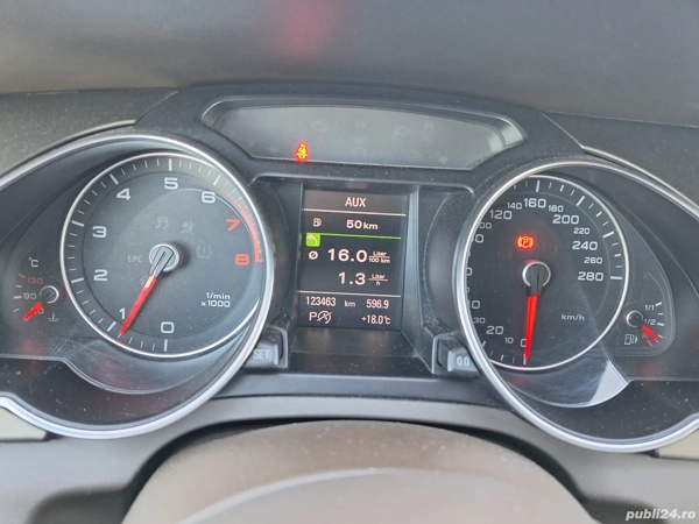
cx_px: 350
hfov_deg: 73.9
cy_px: 262
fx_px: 464
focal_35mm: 23
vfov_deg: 58.9
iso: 200
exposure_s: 1/33
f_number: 1.8
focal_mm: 5.54
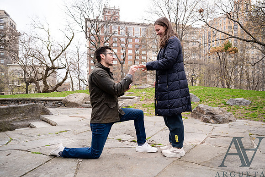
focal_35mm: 25
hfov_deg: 70.9
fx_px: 186
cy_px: 93
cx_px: 132
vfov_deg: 50.7
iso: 400
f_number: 3.2
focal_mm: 24
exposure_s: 1/200
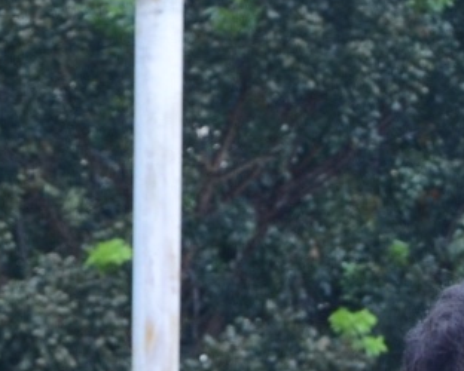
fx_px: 3861
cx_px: 909
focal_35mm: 281
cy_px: 997
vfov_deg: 5.3
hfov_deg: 6.7
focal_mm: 26
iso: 400
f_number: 4
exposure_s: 1/125
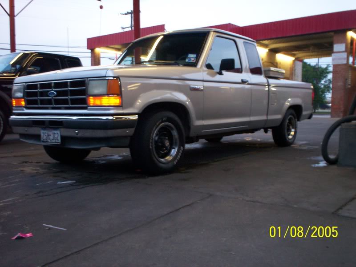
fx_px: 370
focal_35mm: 36
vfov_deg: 39.7
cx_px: 178
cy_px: 134
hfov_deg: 51.4
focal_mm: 6
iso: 200
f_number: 4.5
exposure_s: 1/8
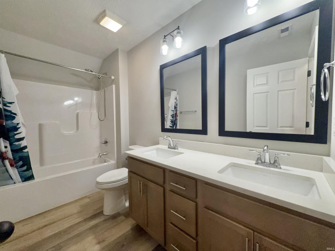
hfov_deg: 102.1
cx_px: 168
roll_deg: +0.3
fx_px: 135
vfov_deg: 85.7
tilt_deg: -1.7
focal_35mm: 14
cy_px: 126
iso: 320
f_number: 2.2
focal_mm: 2.22
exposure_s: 1/120
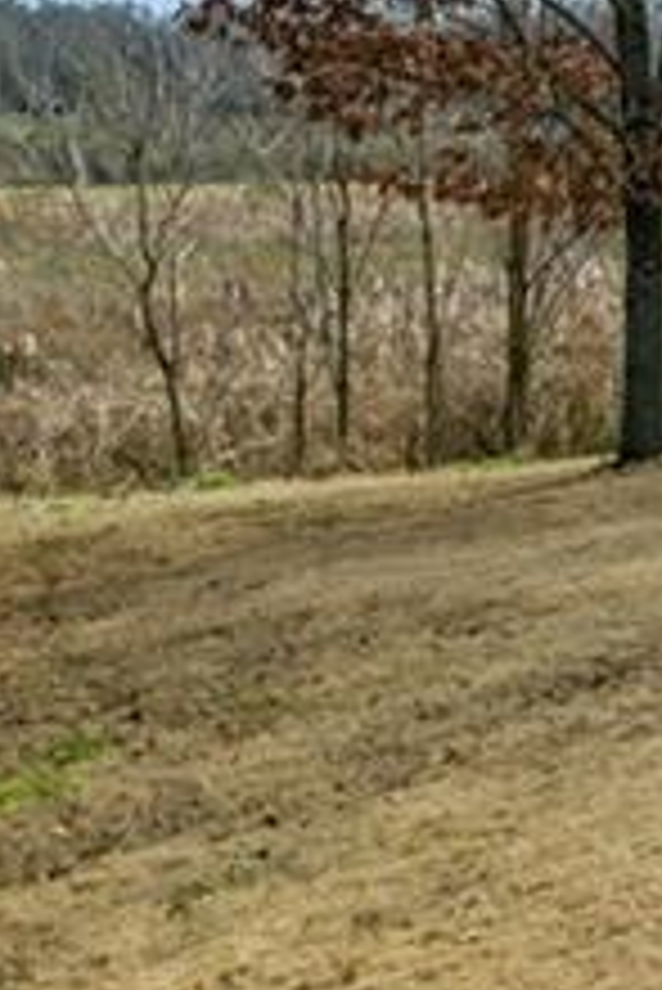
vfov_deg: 25.0
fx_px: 2175
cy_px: 135
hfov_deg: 12.3
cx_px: 1747
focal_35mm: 79
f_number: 8
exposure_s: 1/13
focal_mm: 17
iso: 100
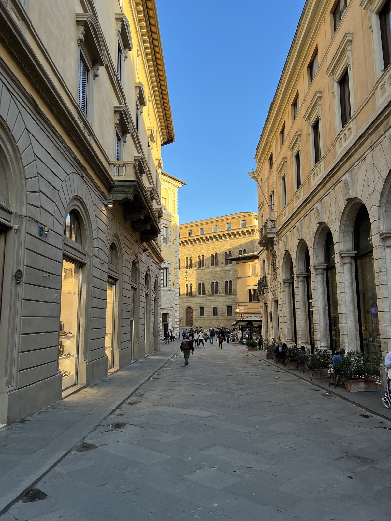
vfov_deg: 67.3
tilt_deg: +7.2
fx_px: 392
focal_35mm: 26
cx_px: 196
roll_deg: -0.5
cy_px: 260
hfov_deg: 53.1
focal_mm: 5.7
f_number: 1.5
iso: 50
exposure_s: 1/611
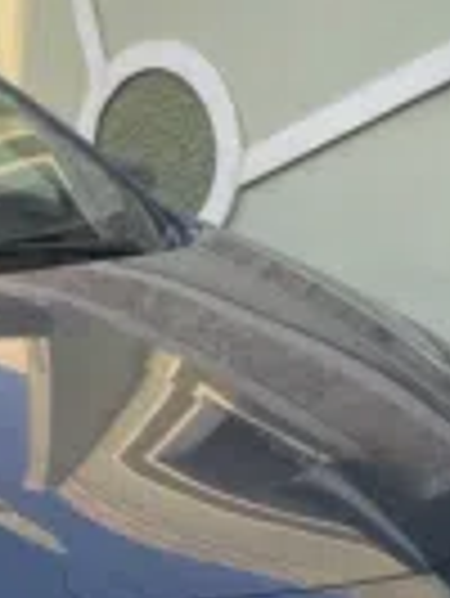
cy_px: 391
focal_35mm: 78
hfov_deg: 17.2
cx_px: -207
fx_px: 1350
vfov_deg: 24.9
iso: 32
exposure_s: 1/215
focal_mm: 4.25
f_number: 1.8
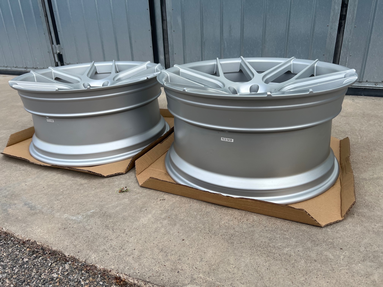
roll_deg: +1.2
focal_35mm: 26
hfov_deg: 67.3
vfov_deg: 53.1
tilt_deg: -24.9
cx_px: 192
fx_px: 288
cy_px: 144
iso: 50
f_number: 1.5
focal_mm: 5.7
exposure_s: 1/3077
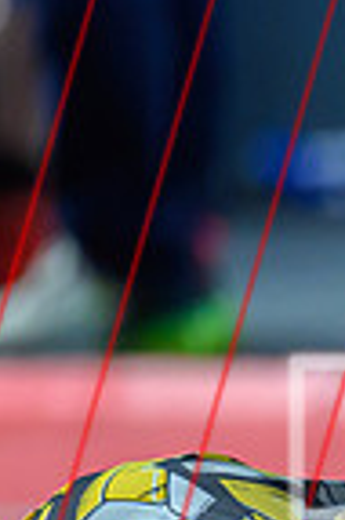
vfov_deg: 1.9
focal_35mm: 1114
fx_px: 16051
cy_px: 597
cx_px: 1266
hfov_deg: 1.2
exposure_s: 1/800
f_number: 2.8
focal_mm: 200
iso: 3200
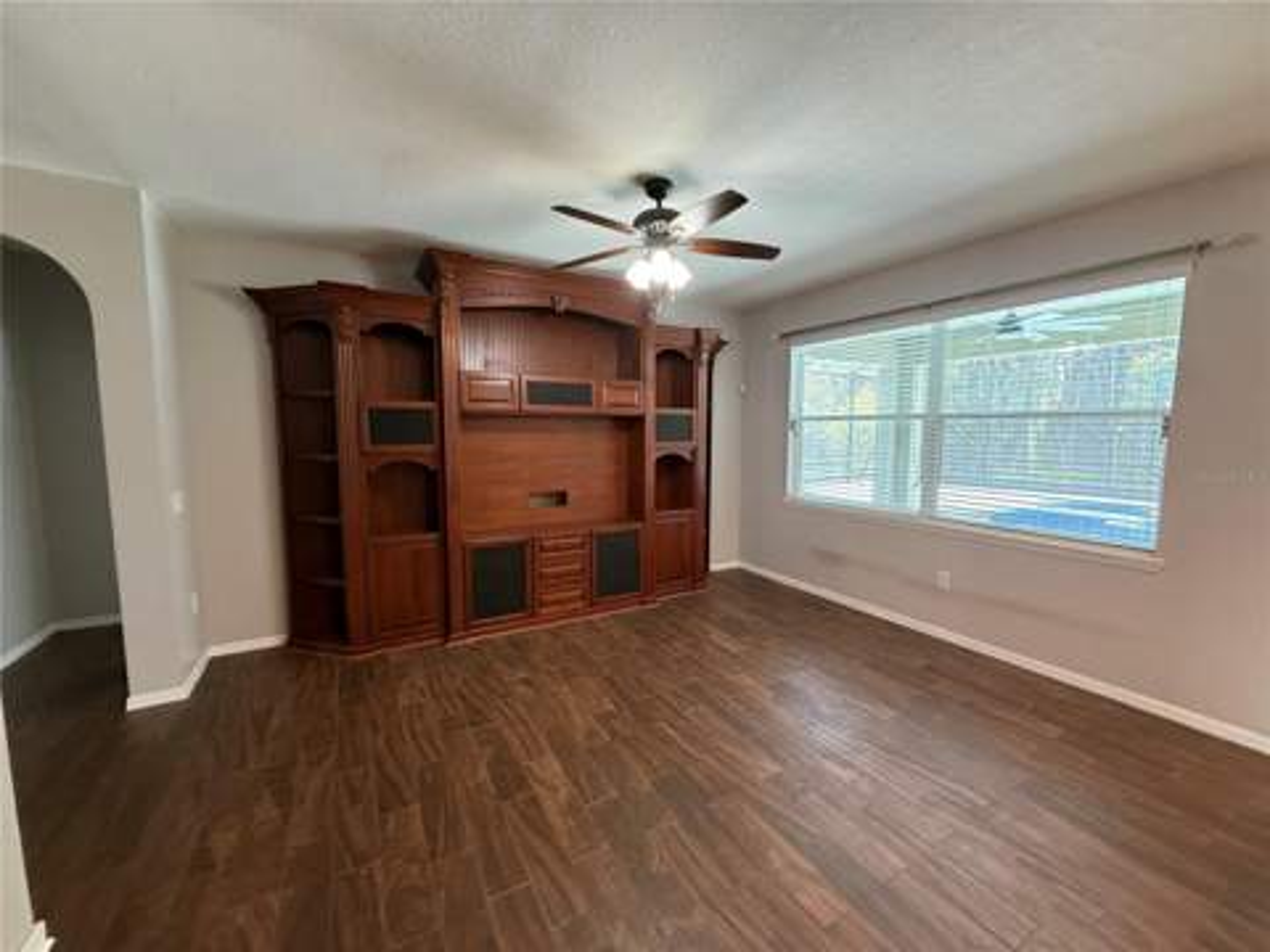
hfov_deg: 102.1
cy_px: 476
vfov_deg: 85.7
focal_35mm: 14
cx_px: 635
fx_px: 514
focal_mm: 2.22
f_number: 2.2
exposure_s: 1/30
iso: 200
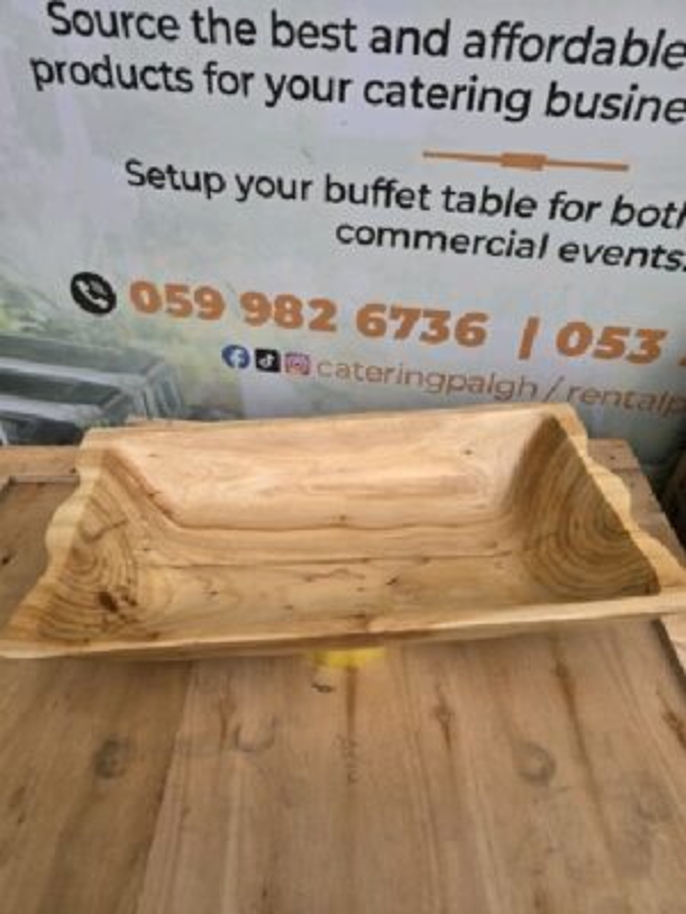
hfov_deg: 58.9
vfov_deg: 73.9
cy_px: 457
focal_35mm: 23
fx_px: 608
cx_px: 343
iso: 12
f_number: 1.7
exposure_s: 1/588
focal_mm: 6.3
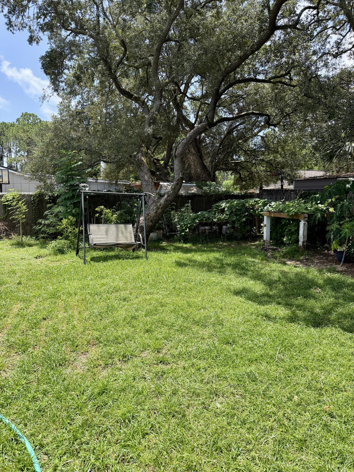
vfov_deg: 71.6
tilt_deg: -7.0
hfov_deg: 56.8
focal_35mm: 24
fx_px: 327
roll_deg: -0.3
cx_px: 177
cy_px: 236
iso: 100
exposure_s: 1/2370
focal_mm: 6.76
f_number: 1.78
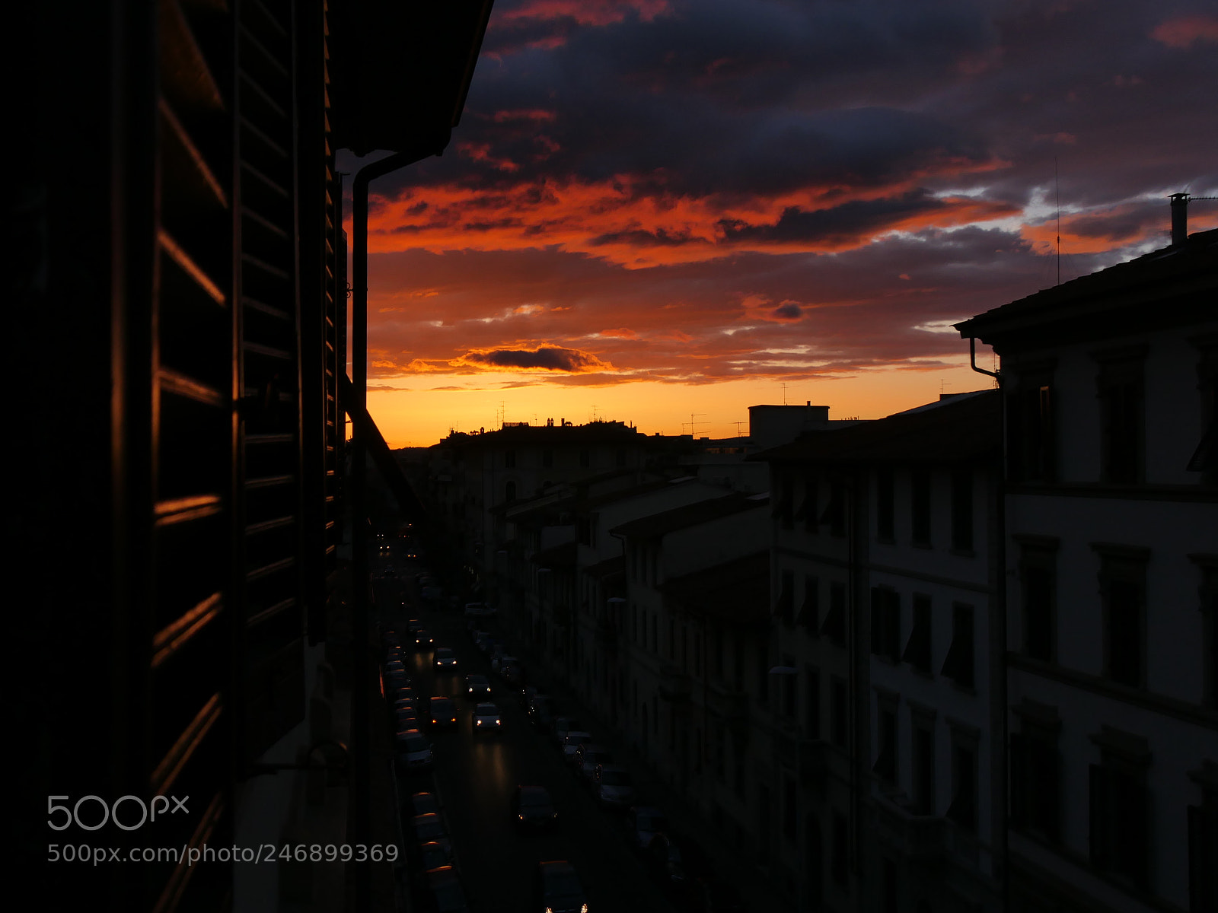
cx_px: 609
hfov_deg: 44.8
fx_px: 1478
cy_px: 456
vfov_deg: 34.3
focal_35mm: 42
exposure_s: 1/320
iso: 200
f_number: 6.3
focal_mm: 21
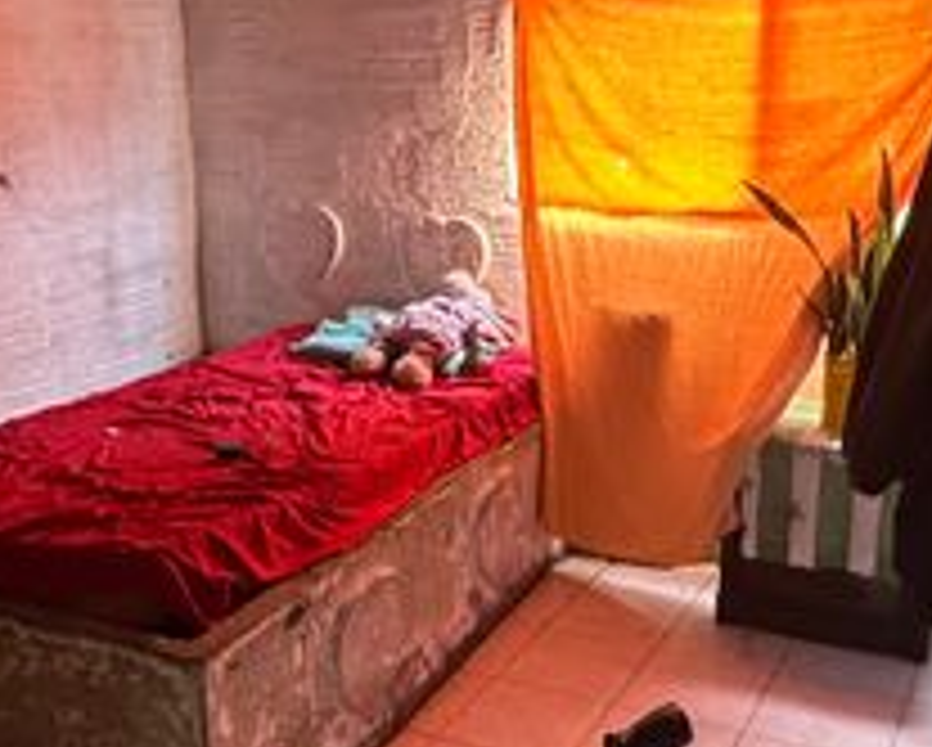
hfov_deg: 42.0
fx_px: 1215
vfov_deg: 34.1
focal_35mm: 44
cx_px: 471
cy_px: 432
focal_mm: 2.22
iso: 500
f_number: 2.2
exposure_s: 1/60
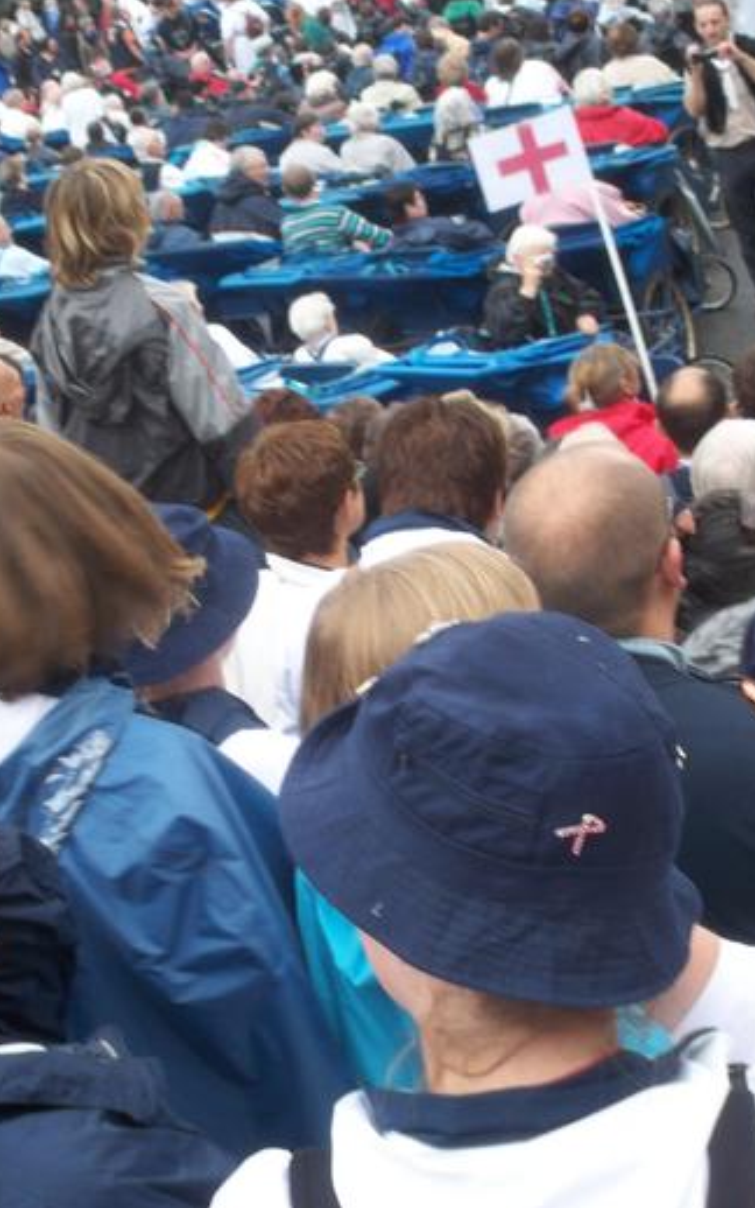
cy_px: 605
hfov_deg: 24.4
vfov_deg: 38.2
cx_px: 315
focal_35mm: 53
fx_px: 1744
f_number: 3.4
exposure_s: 1/60
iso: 64
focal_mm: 7.9
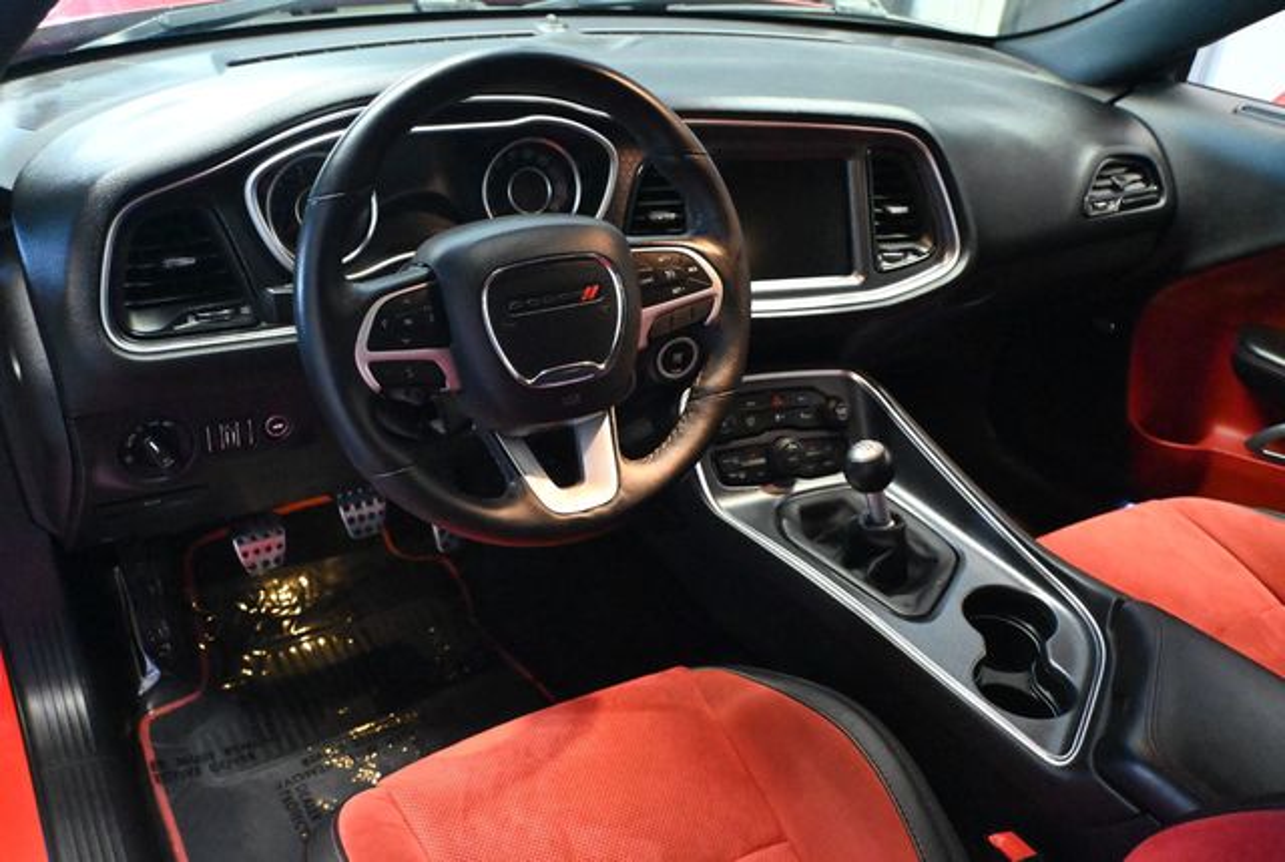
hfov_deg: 60.6
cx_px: 642
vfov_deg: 42.8
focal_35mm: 31
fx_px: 1099
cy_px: 431
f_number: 3.8
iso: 12800
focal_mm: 20.5
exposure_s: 1/60
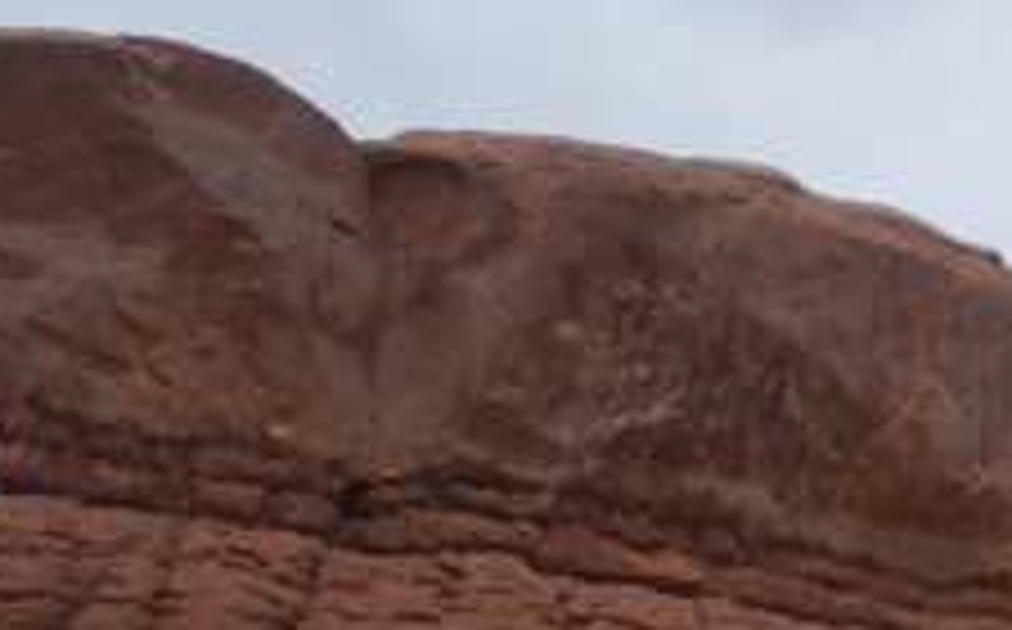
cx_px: 2276
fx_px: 4793
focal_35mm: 174
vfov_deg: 7.5
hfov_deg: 10.6
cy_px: 747
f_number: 3.5
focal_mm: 6.3
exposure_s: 1/992
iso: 64
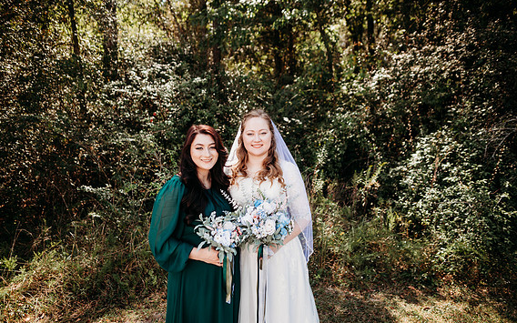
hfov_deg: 72.5
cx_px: 257
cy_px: 172
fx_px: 352
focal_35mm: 25
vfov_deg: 49.2
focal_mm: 24
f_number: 2.2
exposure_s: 1/800
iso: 100
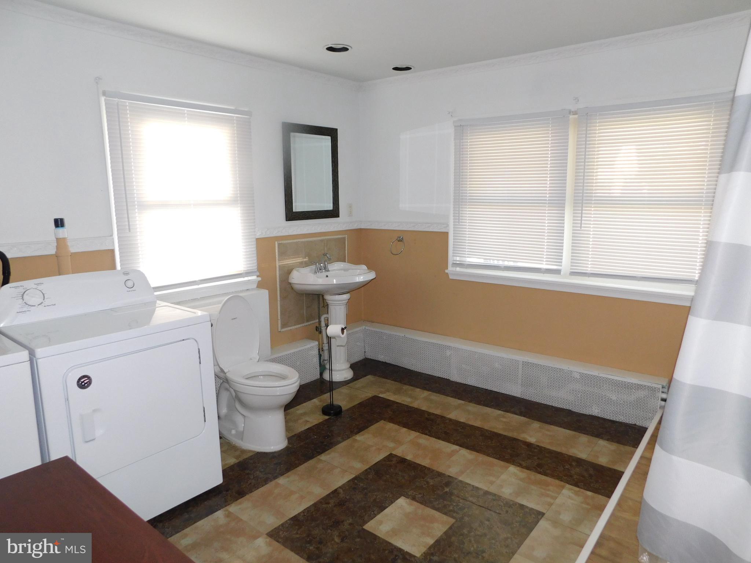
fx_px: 499
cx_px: 376
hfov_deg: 73.9
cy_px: 282
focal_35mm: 23
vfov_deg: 58.9
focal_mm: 4
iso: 200
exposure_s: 1/30
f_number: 3
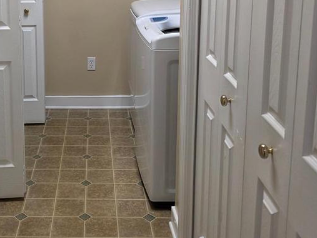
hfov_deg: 37.9
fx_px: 449
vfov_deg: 28.7
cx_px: 76
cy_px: 33
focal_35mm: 49
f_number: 1.7
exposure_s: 1/120
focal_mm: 6.3
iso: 320
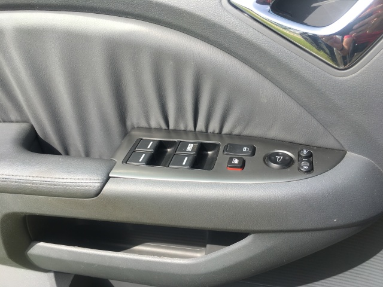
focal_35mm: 29
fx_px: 321
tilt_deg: -27.3
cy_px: 144
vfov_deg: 48.2
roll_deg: +13.6
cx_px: 192
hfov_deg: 61.7
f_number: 2.2
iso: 25
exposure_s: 1/705
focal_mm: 4.15
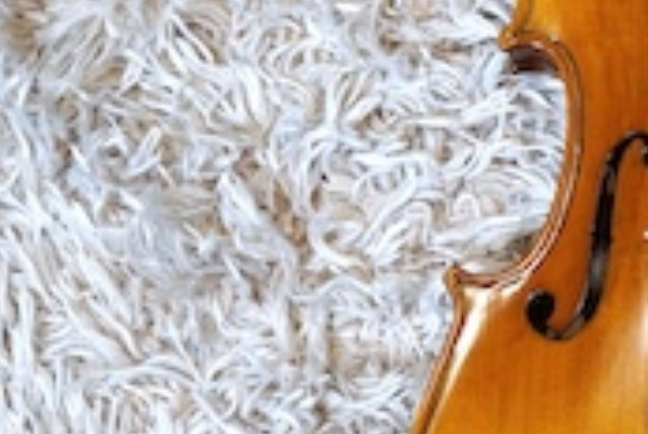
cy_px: 4
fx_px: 1497
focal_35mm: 83
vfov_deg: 16.2
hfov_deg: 22.9
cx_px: 723
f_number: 4
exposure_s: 1/160
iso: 1000
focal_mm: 16
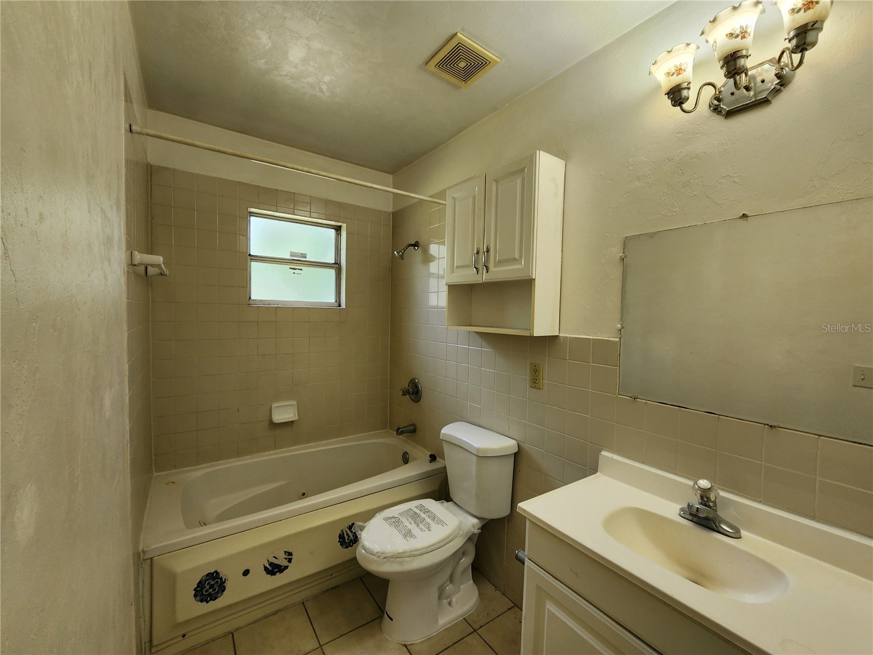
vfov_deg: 89.9
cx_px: 436
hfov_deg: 106.2
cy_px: 328
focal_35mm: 13
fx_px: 328
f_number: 2.2
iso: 100
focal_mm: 2.2
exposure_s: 1/60
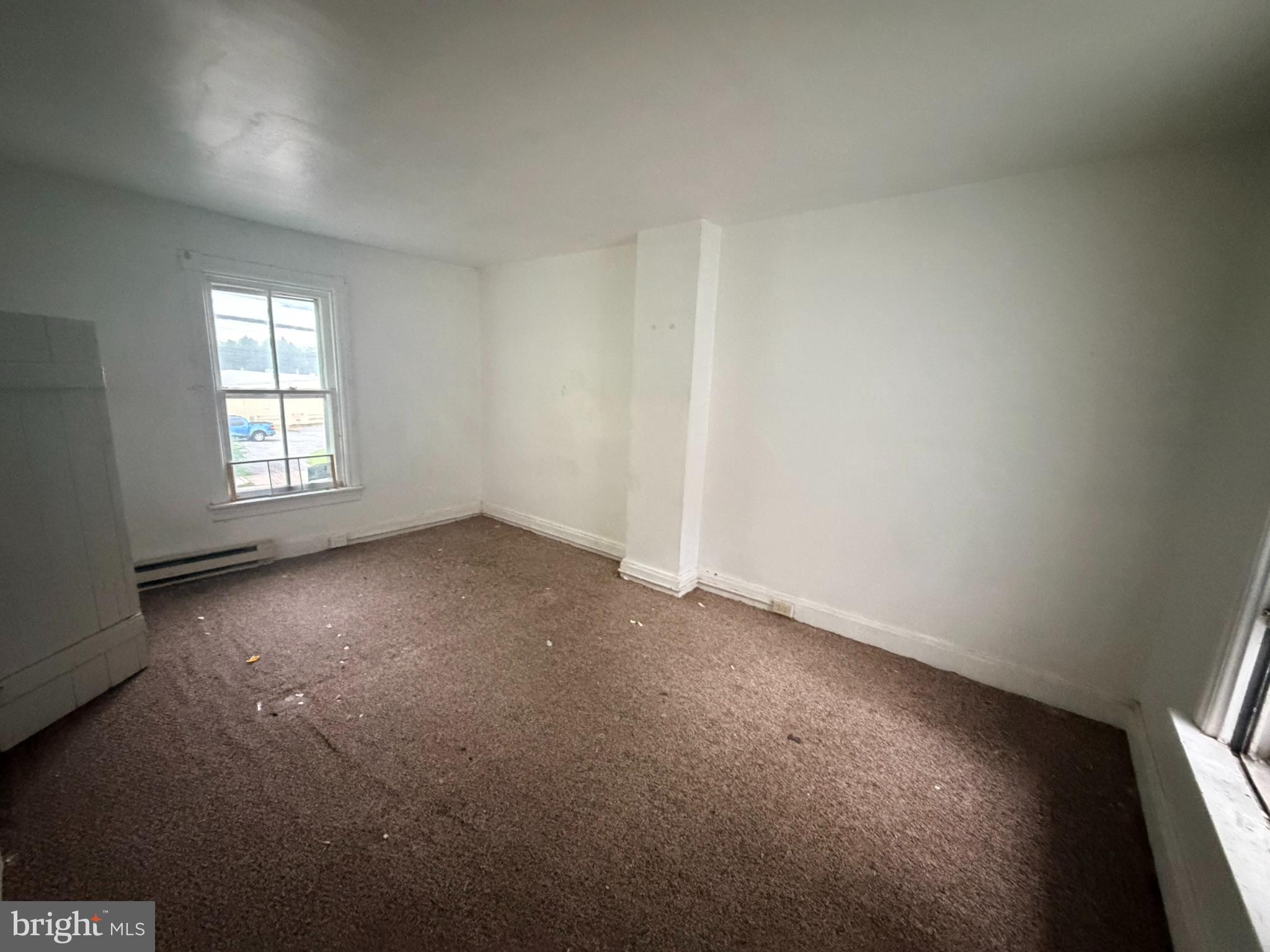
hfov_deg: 102.1
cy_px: 476
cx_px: 635
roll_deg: -3.0
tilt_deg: -10.7
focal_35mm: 14
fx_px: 514
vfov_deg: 85.7
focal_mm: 2.22
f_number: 2.2
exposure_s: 1/40
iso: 1250
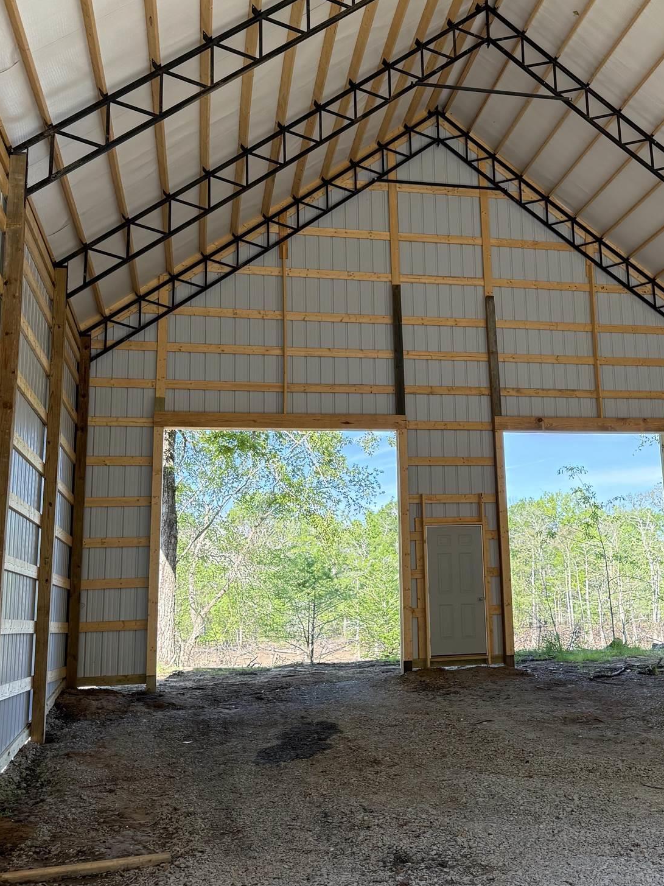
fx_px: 972
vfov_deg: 48.9
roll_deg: +1.5
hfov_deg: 37.2
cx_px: 456
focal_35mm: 38
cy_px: 408
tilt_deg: +10.7
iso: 100
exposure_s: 1/391
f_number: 1.78
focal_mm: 6.76
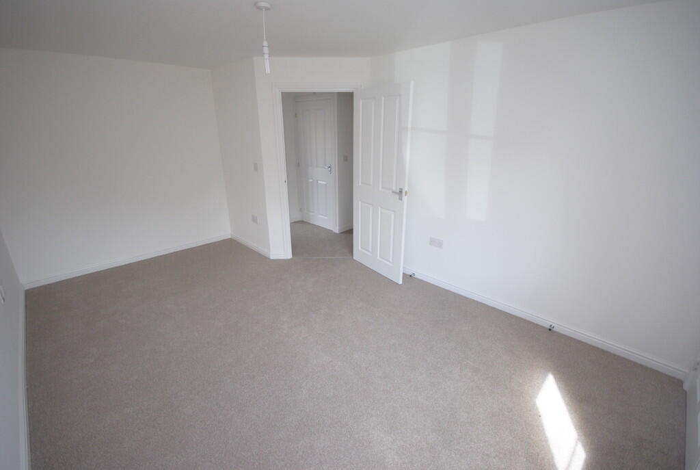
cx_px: 350
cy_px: 235
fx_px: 292
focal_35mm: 15
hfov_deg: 100.3
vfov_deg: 77.6
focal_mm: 10
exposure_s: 1/125
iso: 360
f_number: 4
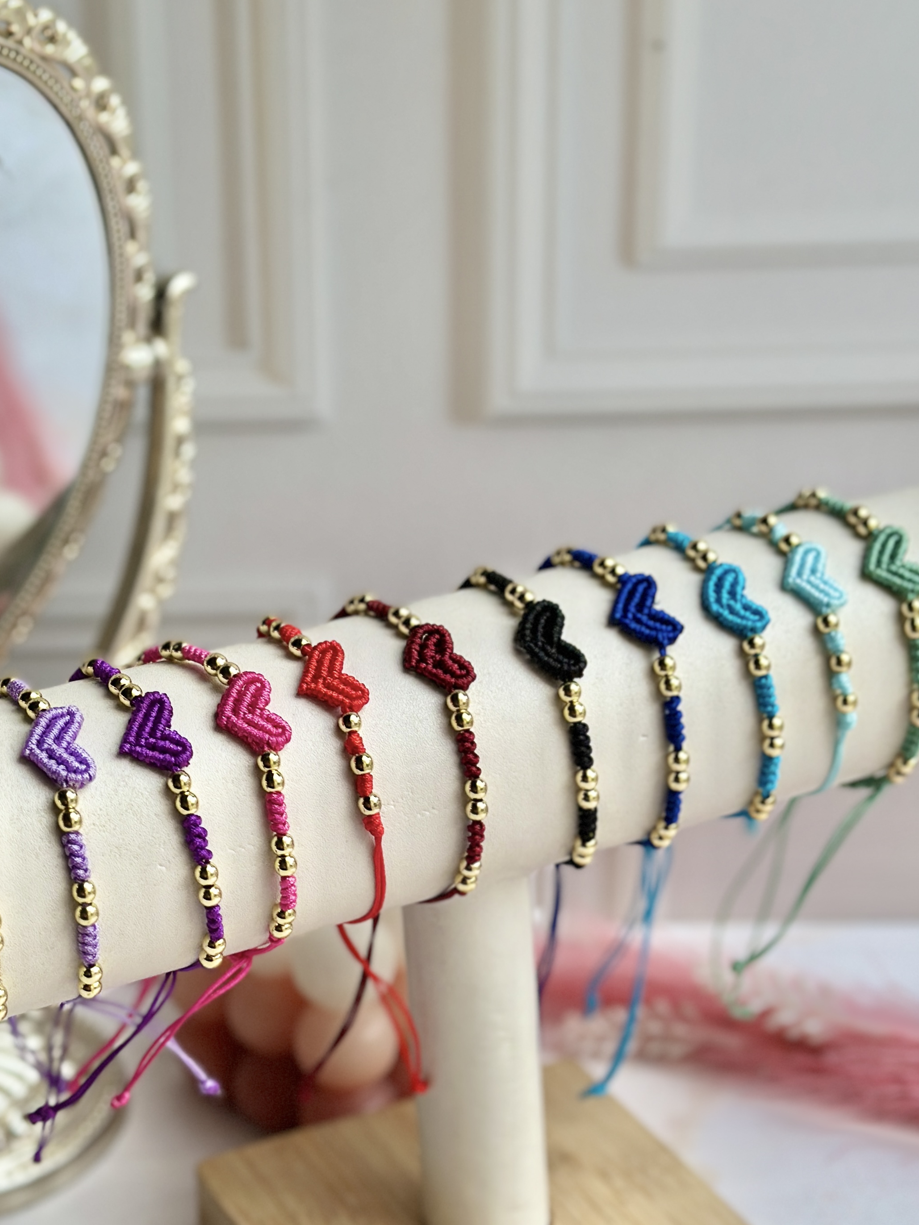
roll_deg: +0.7
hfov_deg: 24.8
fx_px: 2088
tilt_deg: -24.2
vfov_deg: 32.6
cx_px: 403
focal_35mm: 59
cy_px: 752
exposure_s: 1/1751
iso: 80
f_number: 1.78
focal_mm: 6.86
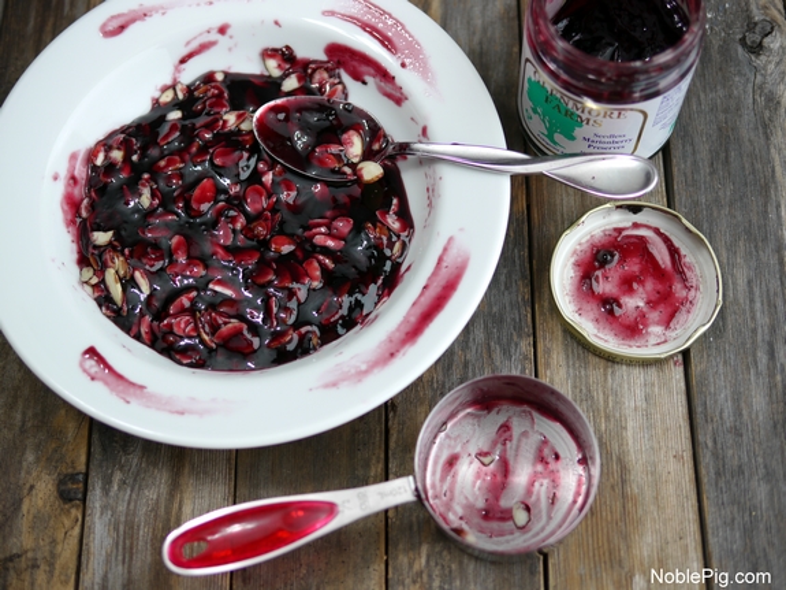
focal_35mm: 50
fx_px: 1135
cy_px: 295
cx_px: 393
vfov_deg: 29.1
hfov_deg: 38.2
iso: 100
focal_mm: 25
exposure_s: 1/200
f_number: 1.8
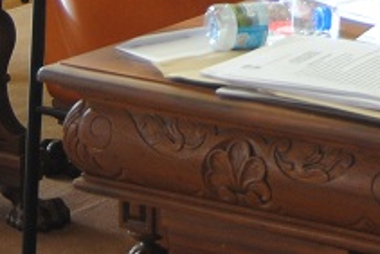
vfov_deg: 7.4
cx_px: 342
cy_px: -222
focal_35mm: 179
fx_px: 1891
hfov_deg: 11.4
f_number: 4
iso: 280
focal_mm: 26
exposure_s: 1/30
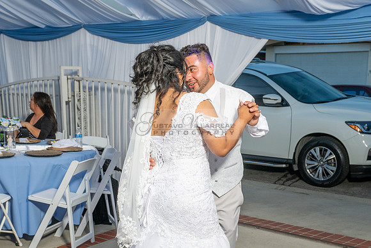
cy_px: 218
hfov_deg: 39.5
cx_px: 188
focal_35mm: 50
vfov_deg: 26.1
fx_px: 517
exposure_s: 1/160
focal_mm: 24
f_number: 4.5
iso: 250
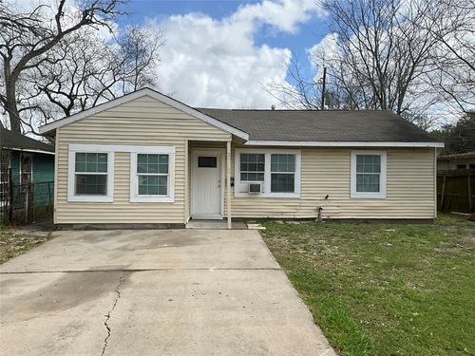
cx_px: 238
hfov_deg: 61.7
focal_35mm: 29
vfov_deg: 48.2
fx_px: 398
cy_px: 178
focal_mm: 3
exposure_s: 1/2801
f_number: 1.8
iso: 25
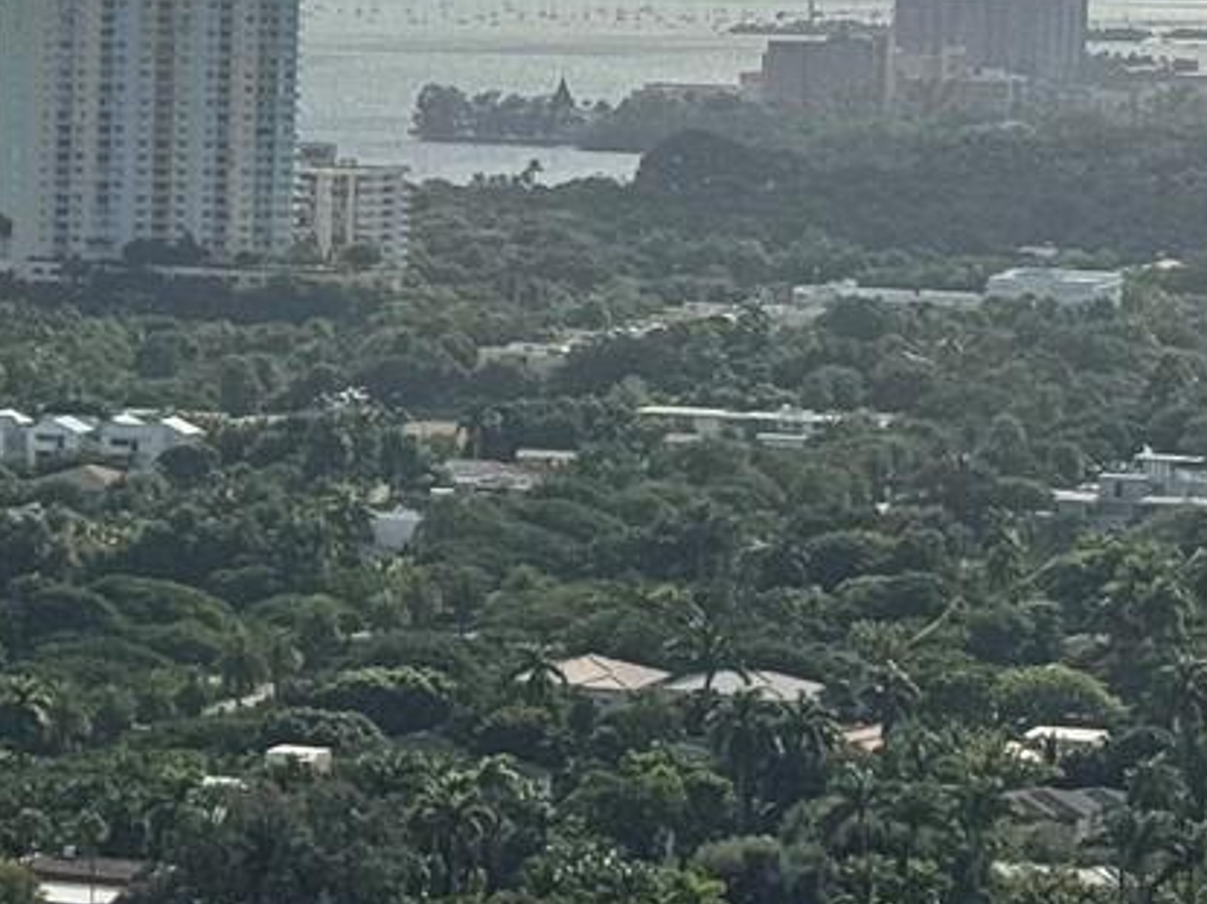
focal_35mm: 185
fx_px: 6449
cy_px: 311
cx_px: -756
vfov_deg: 8.0
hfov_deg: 10.2
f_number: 1.78
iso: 80
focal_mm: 6.86
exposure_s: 1/20000
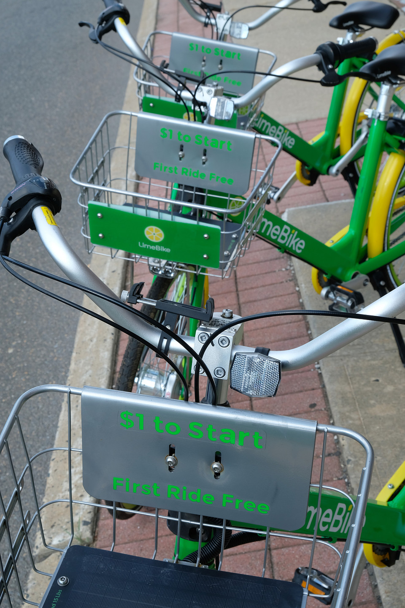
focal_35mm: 54
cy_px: 304
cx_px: 202
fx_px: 911
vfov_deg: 36.9
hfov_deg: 25.1
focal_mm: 35.8
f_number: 13
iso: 200
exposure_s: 1/40
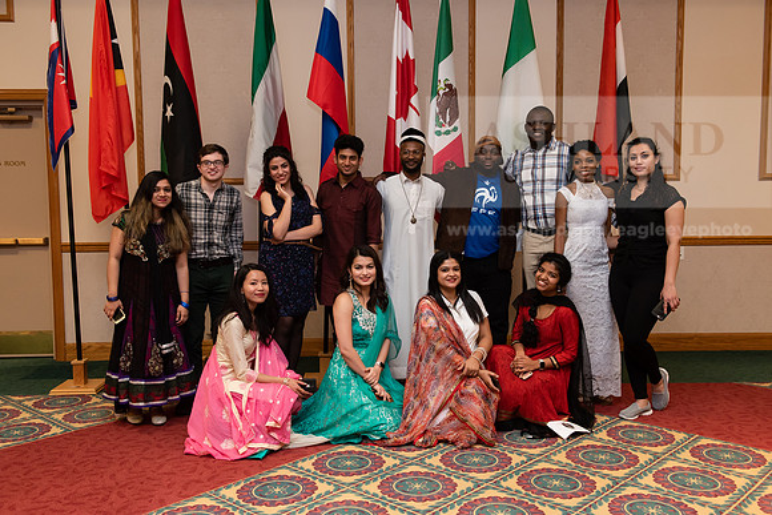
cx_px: 386
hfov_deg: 54.4
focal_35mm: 35
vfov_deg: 37.9
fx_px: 751
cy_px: 258
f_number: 6.3
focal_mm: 35
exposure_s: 1/200
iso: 2000
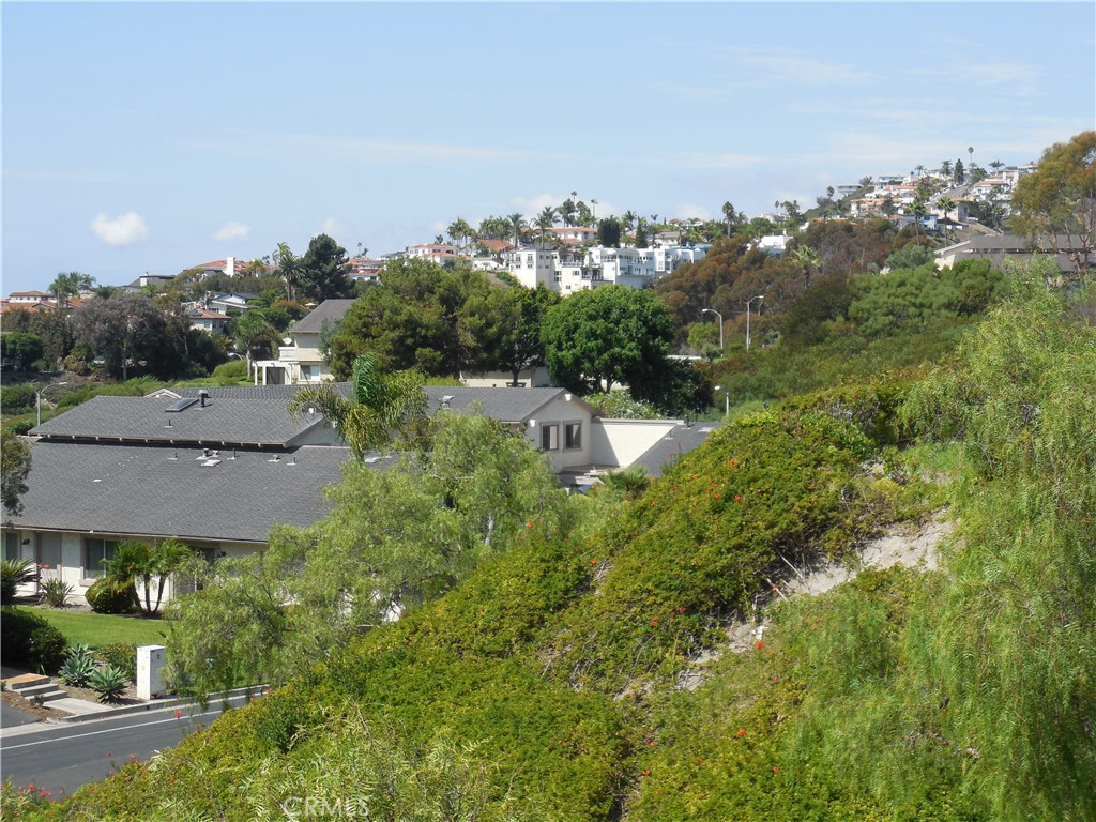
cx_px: 548
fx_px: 2248
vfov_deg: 20.7
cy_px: 411
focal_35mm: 71
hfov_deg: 27.4
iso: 125
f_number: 4.4
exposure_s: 1/640
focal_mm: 12.6
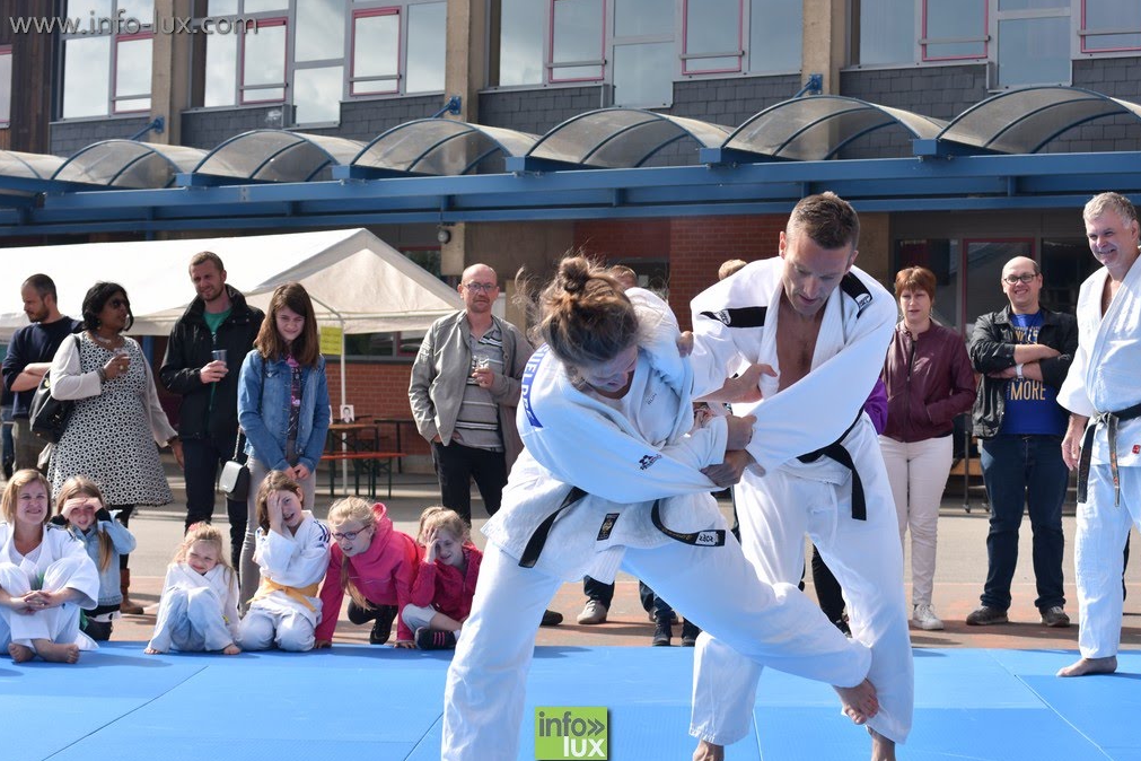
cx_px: 571
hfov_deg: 26.7
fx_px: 2409
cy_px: 383
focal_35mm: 76
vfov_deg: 17.9
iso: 100
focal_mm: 50
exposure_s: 1/500
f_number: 6.3
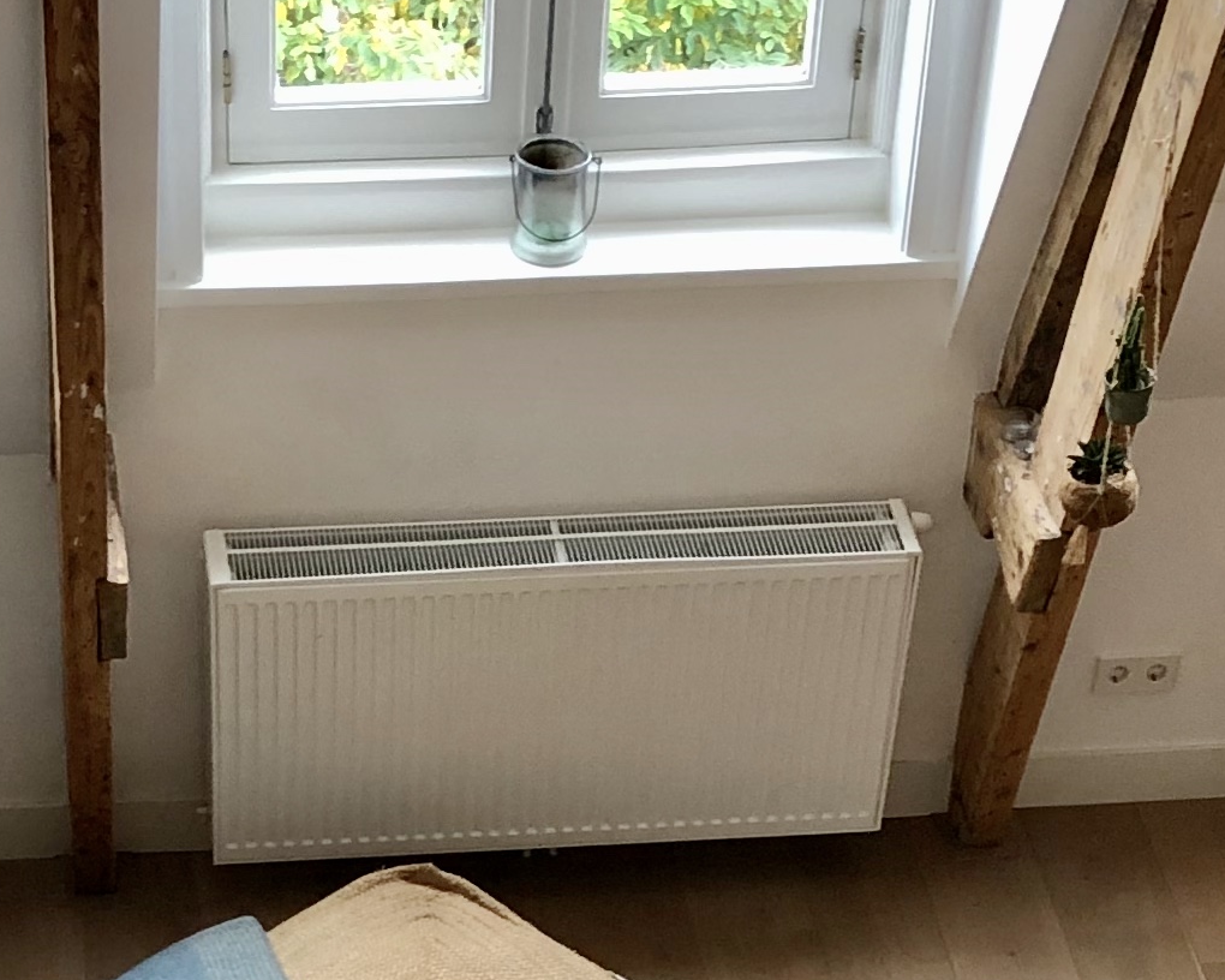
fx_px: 3916
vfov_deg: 13.9
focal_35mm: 108
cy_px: 1137
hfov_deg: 17.8
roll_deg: -2.3
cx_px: 520
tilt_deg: -41.9
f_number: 1.8
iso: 40
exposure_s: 1/25
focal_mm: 3.99
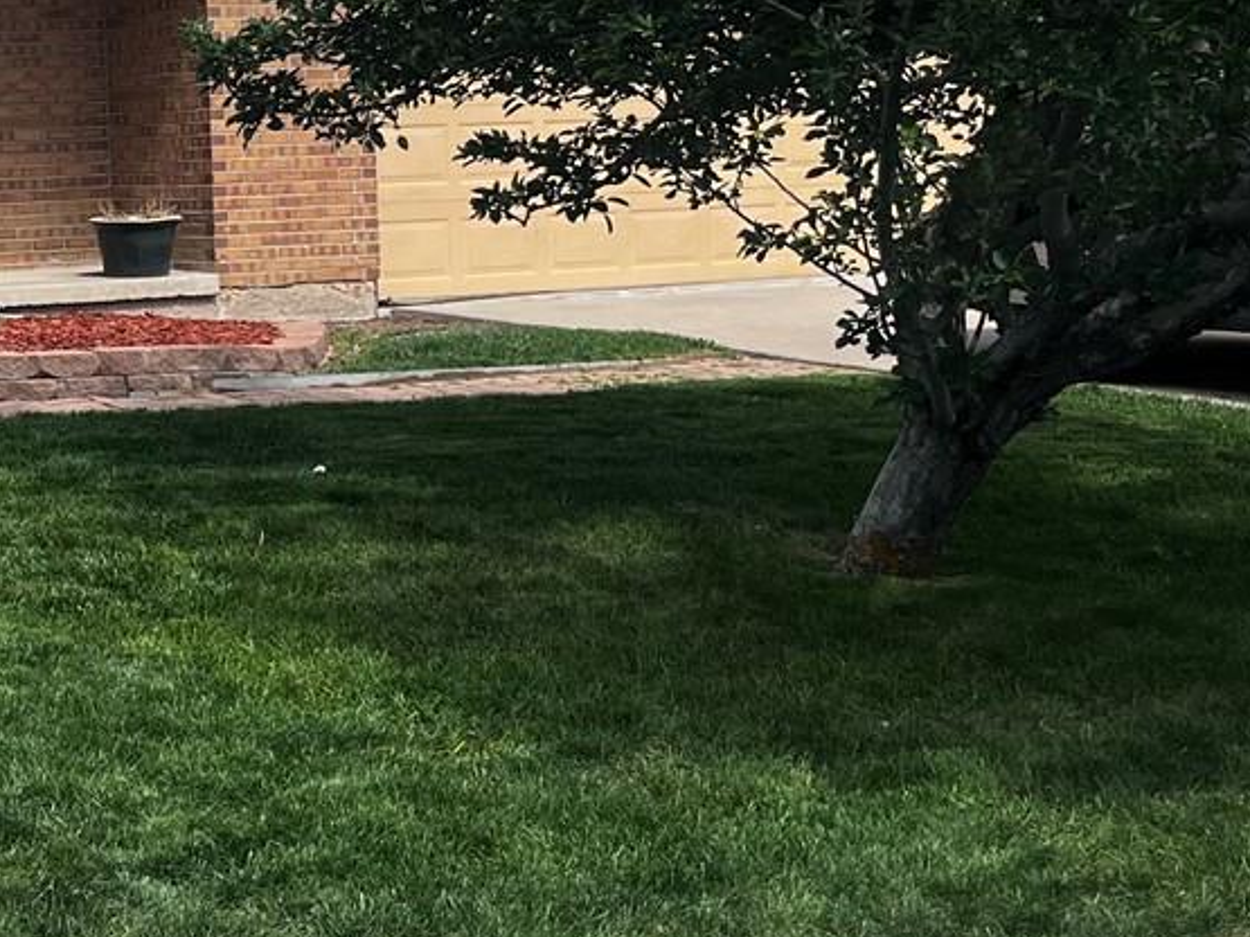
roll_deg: +1.8
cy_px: 194
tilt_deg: +0.3
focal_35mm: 75
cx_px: -327
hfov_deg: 23.3
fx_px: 2708
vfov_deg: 19.4
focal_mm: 5.1
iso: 50
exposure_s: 1/1212
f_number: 1.6
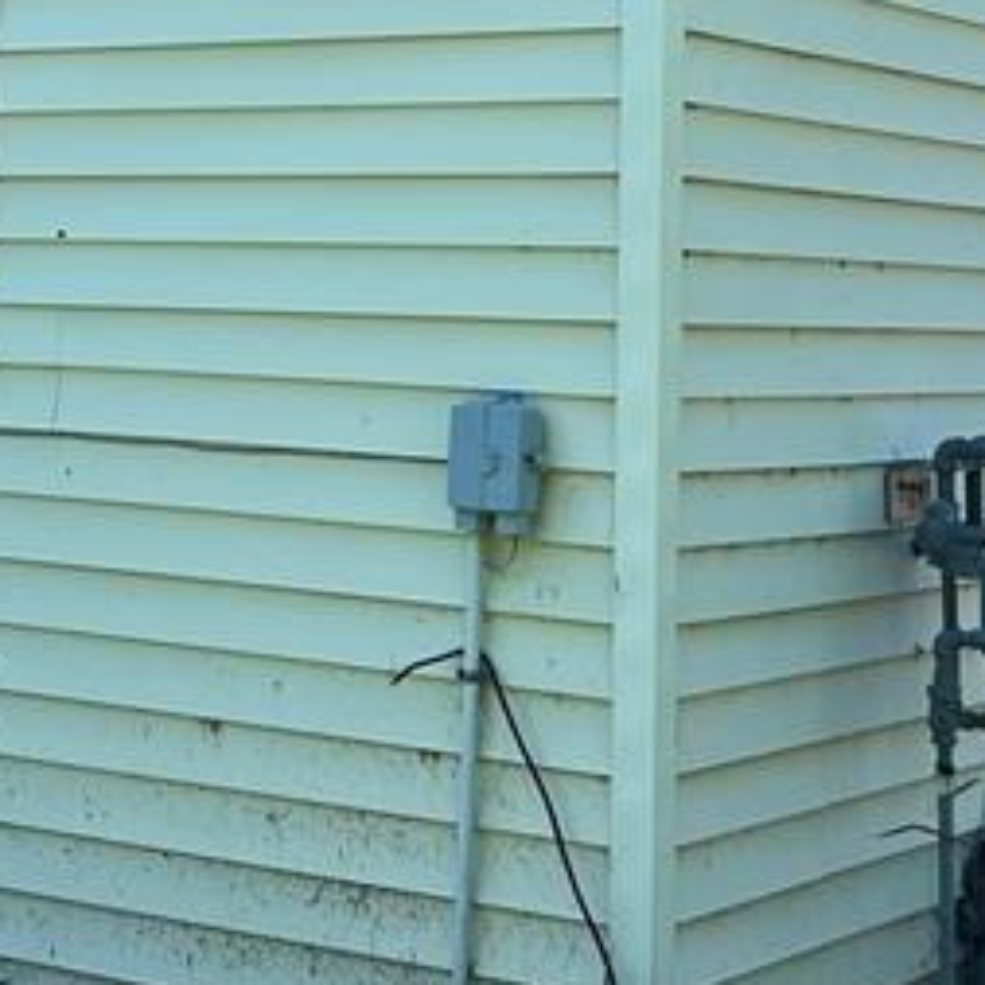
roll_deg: -1.1
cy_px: 125
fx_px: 2994
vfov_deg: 18.4
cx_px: 105
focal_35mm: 93
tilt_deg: +4.1
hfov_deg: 18.4
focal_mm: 5.7
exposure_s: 1/1377
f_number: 1.5
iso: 50
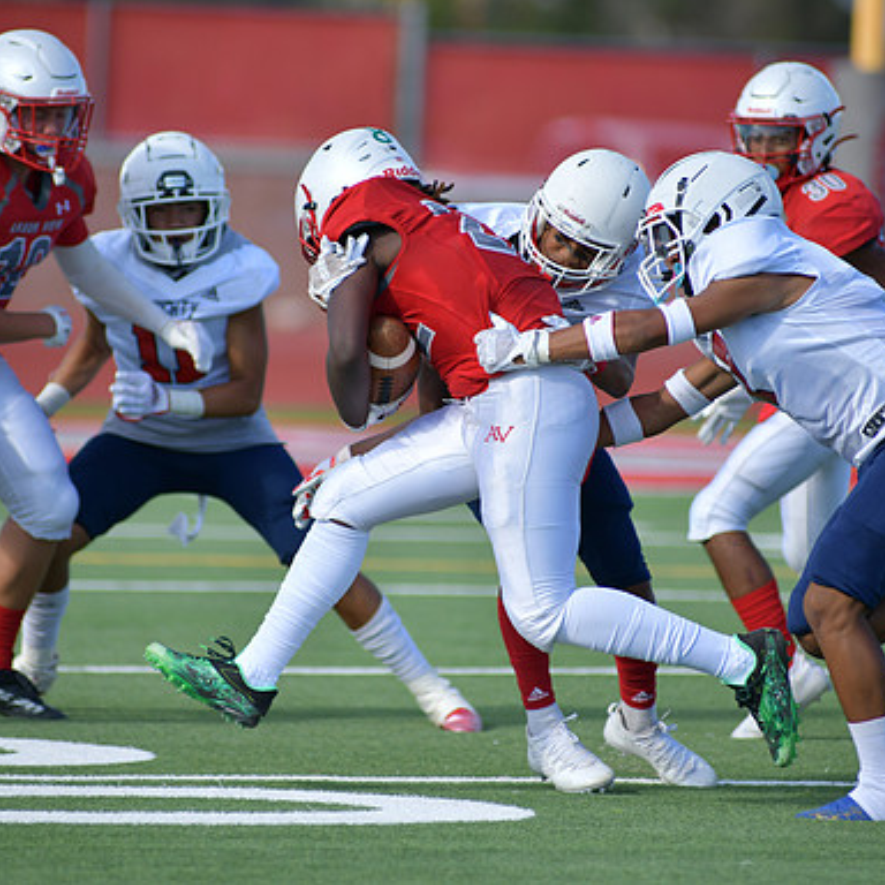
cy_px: 441
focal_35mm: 385
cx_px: 442
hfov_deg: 4.6
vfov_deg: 4.6
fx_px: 11136
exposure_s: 1/2000
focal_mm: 300
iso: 160
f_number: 3.5
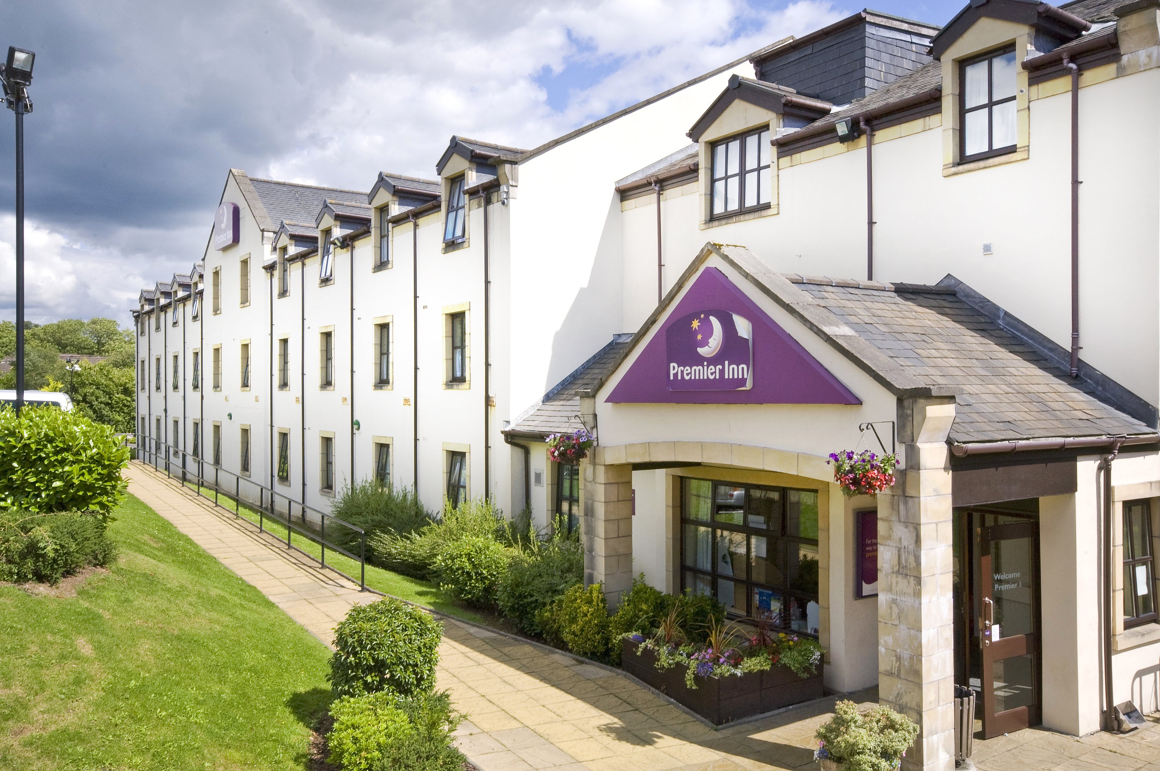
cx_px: 580
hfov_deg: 62.0
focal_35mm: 30
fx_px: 966
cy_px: 386
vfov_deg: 43.5
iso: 200
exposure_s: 1/125
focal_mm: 20
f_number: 14
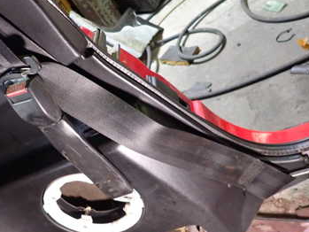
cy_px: 97
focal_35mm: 43
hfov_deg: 41.9
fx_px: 384
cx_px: 60
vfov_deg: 33.5
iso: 800
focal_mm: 4.5
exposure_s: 1/30
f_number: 2
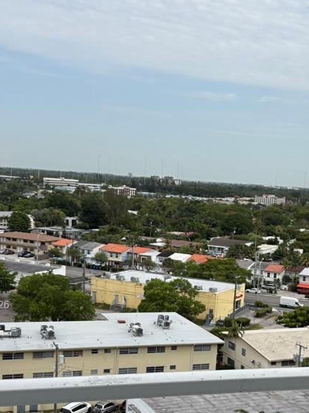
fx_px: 655
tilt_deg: -8.3
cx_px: 202
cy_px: 306
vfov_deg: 34.3
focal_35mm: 55
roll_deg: -3.4
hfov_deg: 26.4
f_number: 1.6
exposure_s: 1/3623
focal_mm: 5.96
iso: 50
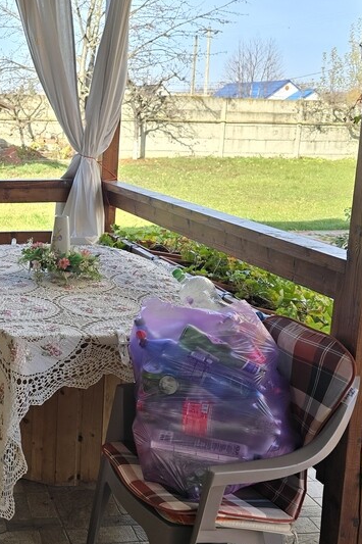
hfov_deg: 26.8
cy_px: 225
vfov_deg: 42.6
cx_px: -38
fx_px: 694
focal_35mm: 46
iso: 20
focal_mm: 6.3
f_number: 1.7
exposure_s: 1/180
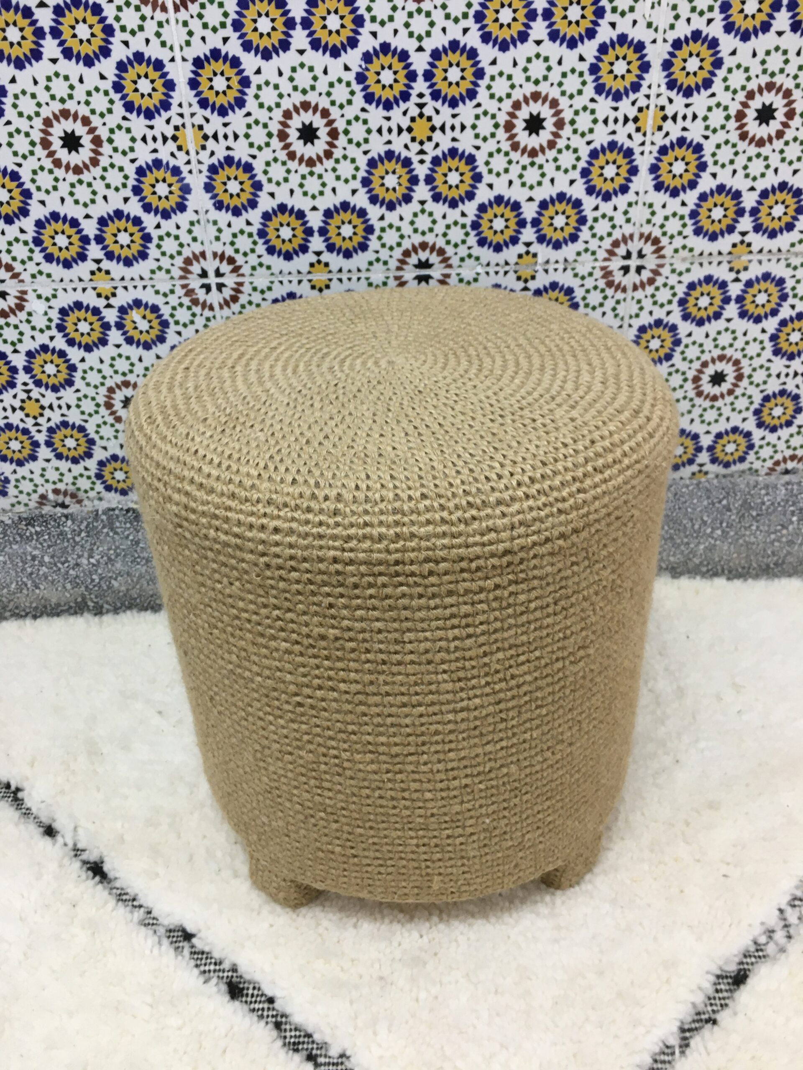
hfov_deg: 48.2
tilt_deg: -35.6
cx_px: 402
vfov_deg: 61.7
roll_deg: +1.8
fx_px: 897
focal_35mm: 29
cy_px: 535
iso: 80
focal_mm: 4.15
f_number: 2.2
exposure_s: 1/33
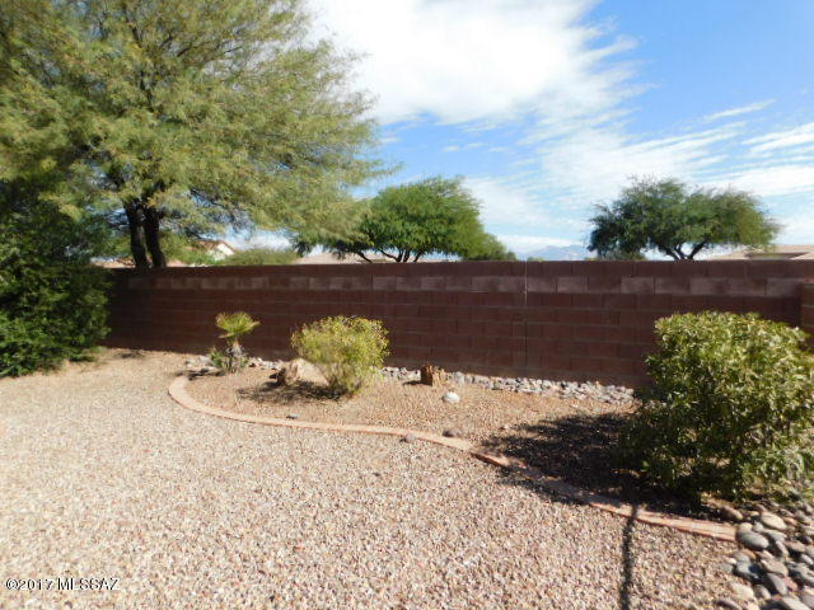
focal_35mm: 23
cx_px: 407
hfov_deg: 73.9
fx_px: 541
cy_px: 305
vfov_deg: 58.9
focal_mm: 4
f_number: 3
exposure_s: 1/1250
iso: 125
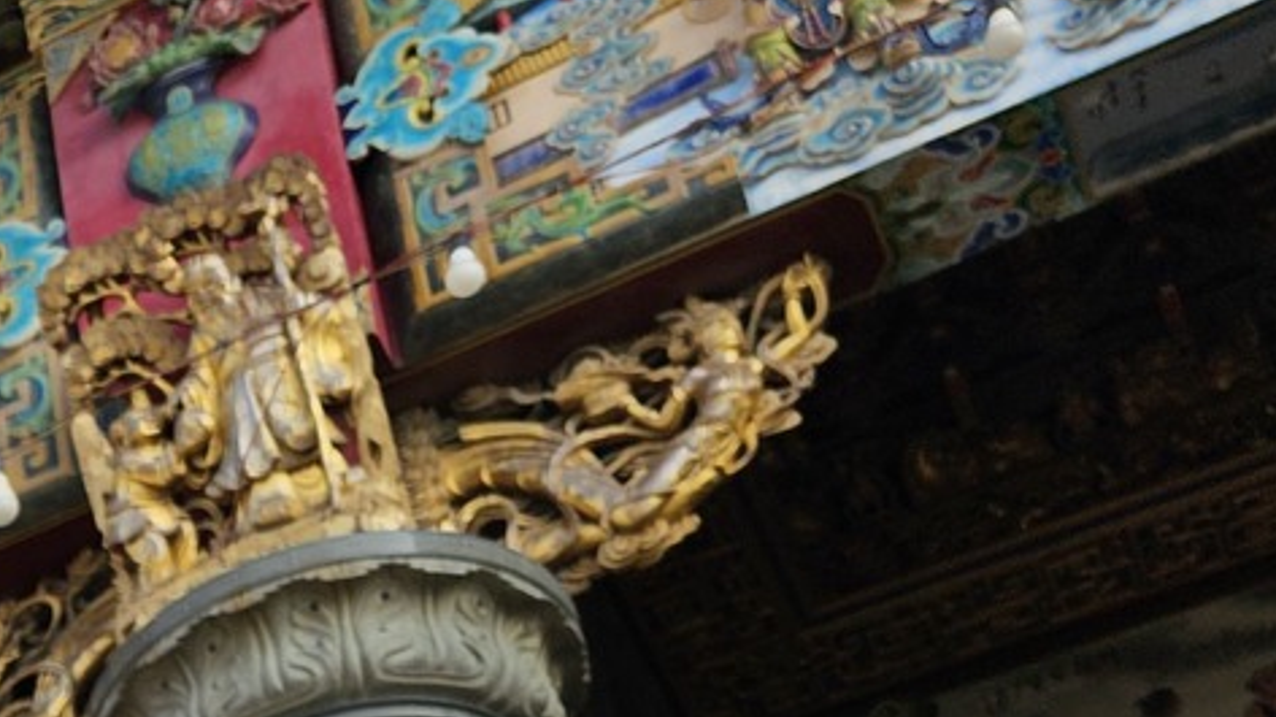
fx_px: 3450
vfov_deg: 10.7
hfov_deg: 16.6
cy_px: 1521
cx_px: -1168
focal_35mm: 102
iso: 10
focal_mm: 6.3
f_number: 1.7
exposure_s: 1/547
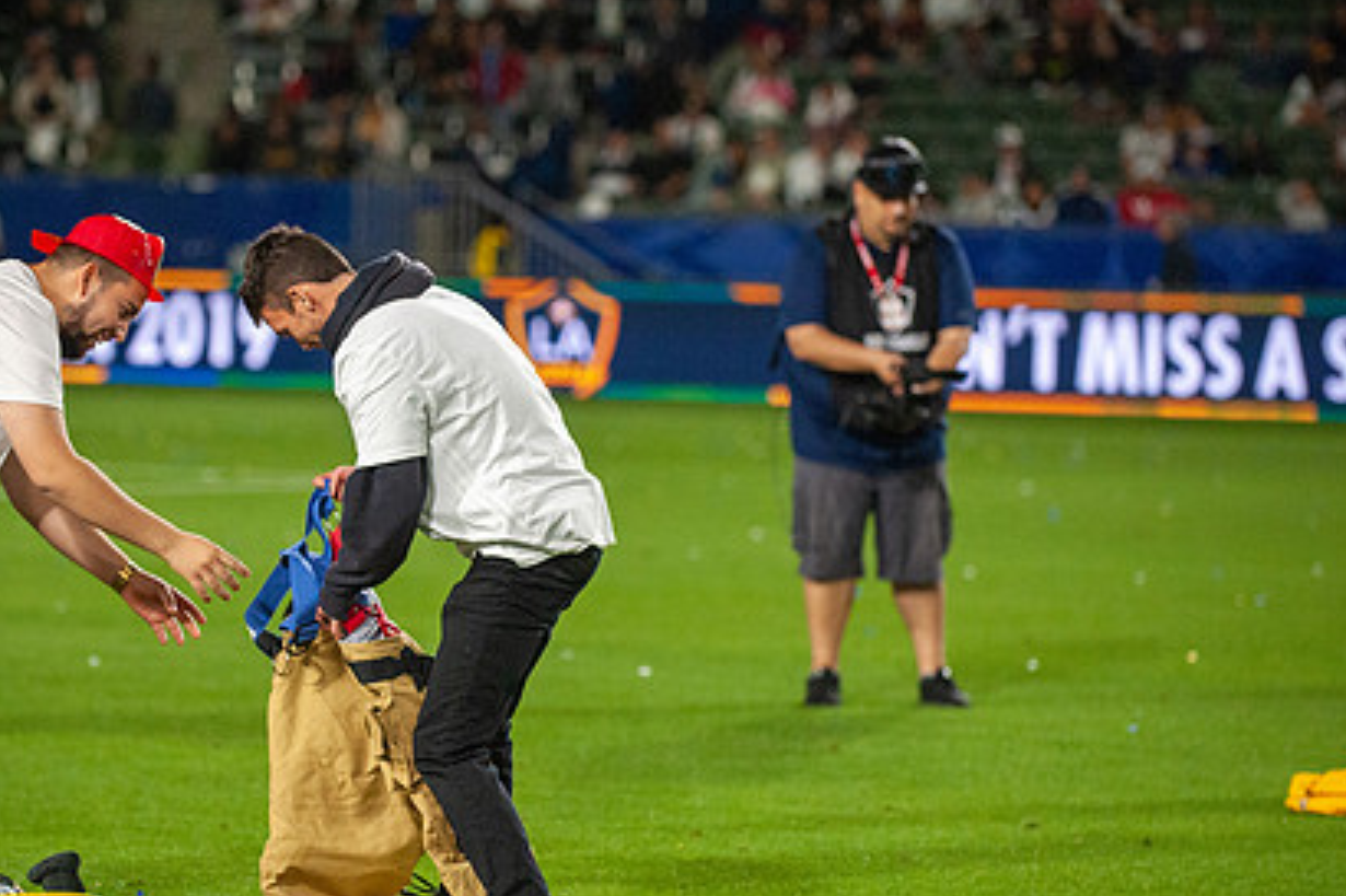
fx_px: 7400
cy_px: 512
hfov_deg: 10.4
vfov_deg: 6.9
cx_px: 502
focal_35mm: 198
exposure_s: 1/2500
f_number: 2.8
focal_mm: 140
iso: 3200
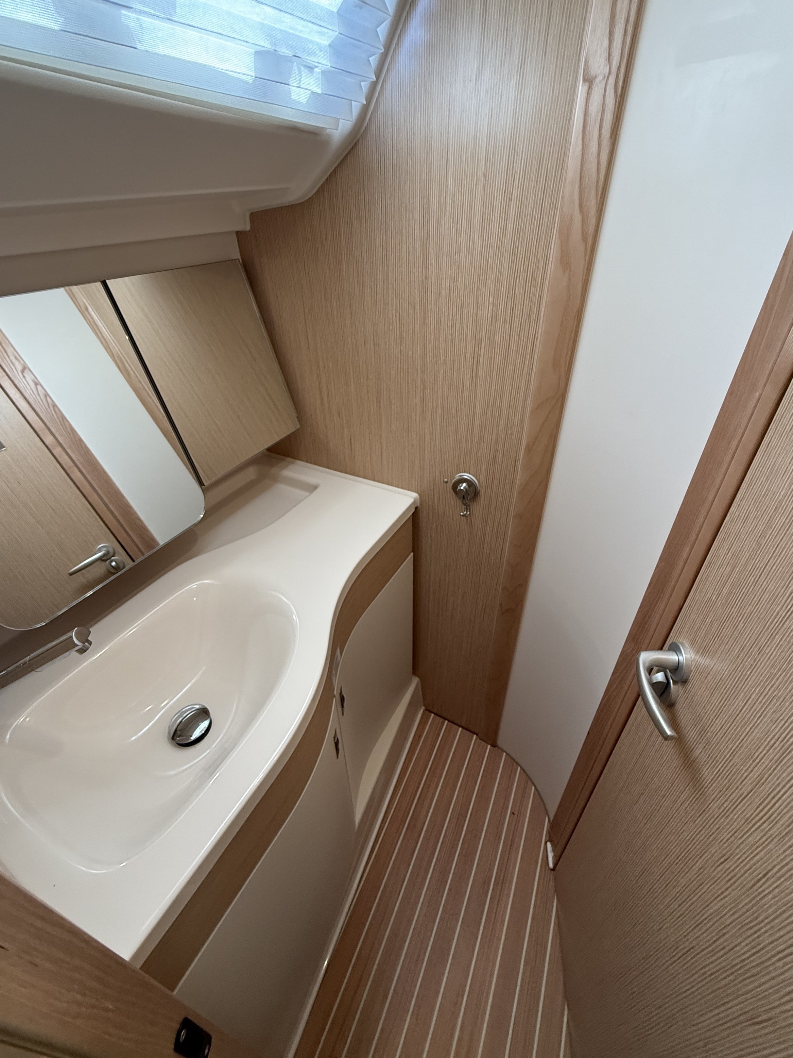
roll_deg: +2.0
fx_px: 458
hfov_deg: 81.7
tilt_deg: -33.9
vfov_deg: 98.1
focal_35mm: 15
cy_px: 509
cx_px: 384
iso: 200
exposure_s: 1/99
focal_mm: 2.22
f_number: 2.2
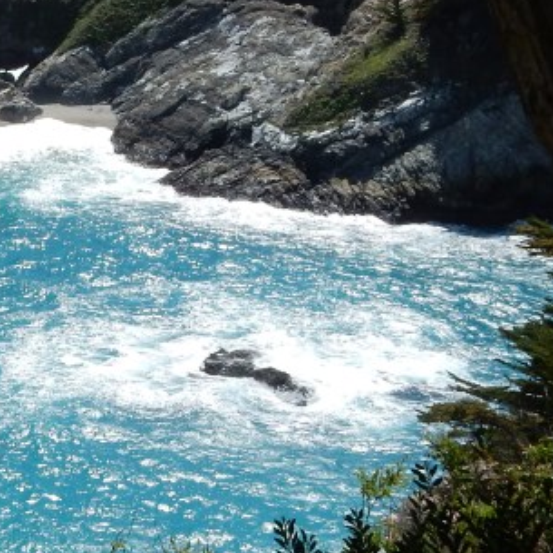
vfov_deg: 16.2
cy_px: 105
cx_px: -121
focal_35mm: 107
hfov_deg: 15.6
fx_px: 1934
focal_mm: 6.4
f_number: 4
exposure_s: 1/1600
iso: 125
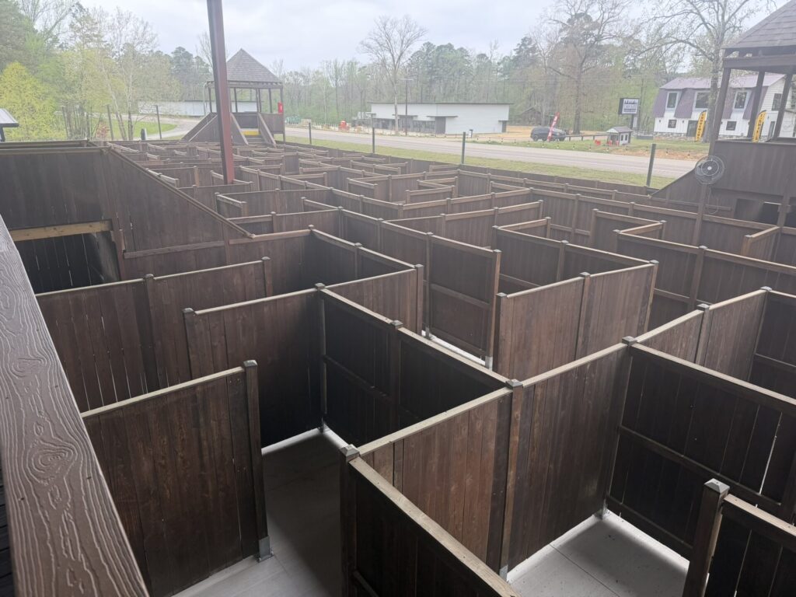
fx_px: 552
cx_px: 398
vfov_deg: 56.8
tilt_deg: -19.0
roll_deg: +0.3
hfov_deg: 71.6
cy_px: 298
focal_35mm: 24
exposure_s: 1/410
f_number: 1.78
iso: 100
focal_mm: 6.76
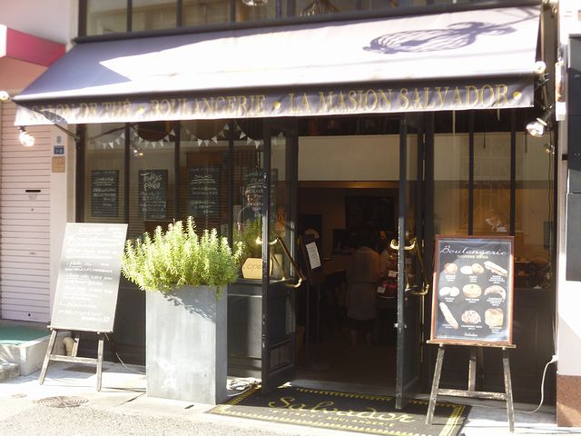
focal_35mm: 44
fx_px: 739
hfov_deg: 42.9
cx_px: 290
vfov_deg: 32.9
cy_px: 218
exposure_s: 1/80
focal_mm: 7.9
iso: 125
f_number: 3.3
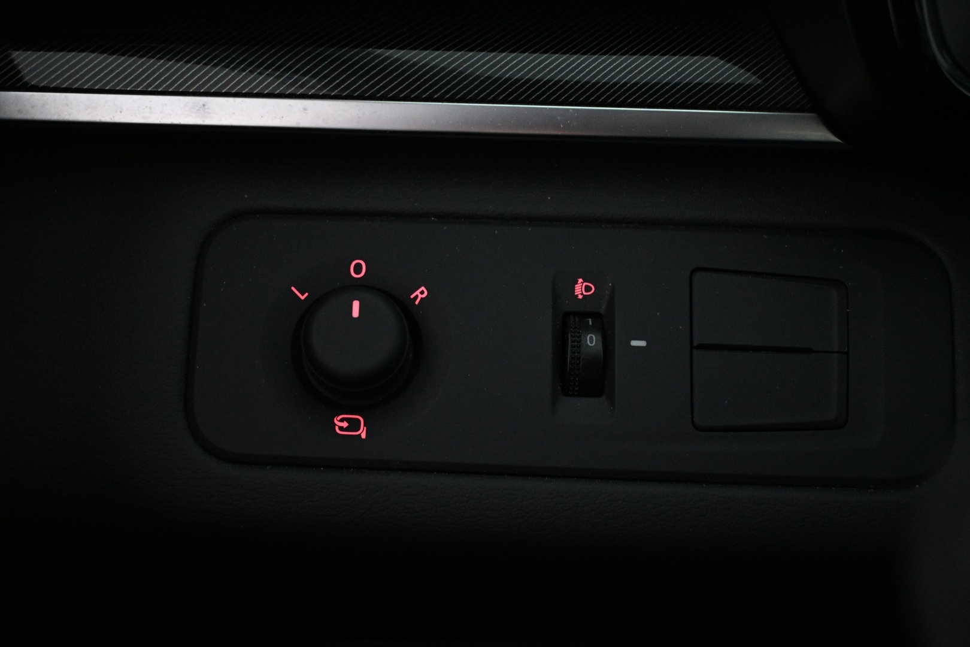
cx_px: 485
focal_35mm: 47
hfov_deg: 41.7
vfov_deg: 28.5
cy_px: 324
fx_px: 1273
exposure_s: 1/60
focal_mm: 31.5
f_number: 5
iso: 4000
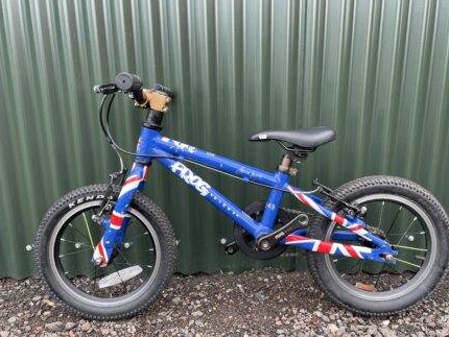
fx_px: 376
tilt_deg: -11.3
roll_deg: +2.1
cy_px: 165
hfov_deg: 61.6
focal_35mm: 29
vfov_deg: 48.3
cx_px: 240
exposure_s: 1/276
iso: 32
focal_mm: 4.2
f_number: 1.6
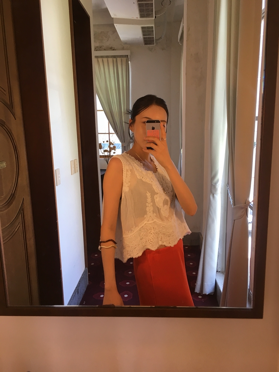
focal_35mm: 29
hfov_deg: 48.2
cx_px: 140
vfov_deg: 61.7
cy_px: 186
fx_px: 312
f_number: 2.2
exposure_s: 1/30
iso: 25
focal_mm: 4.15
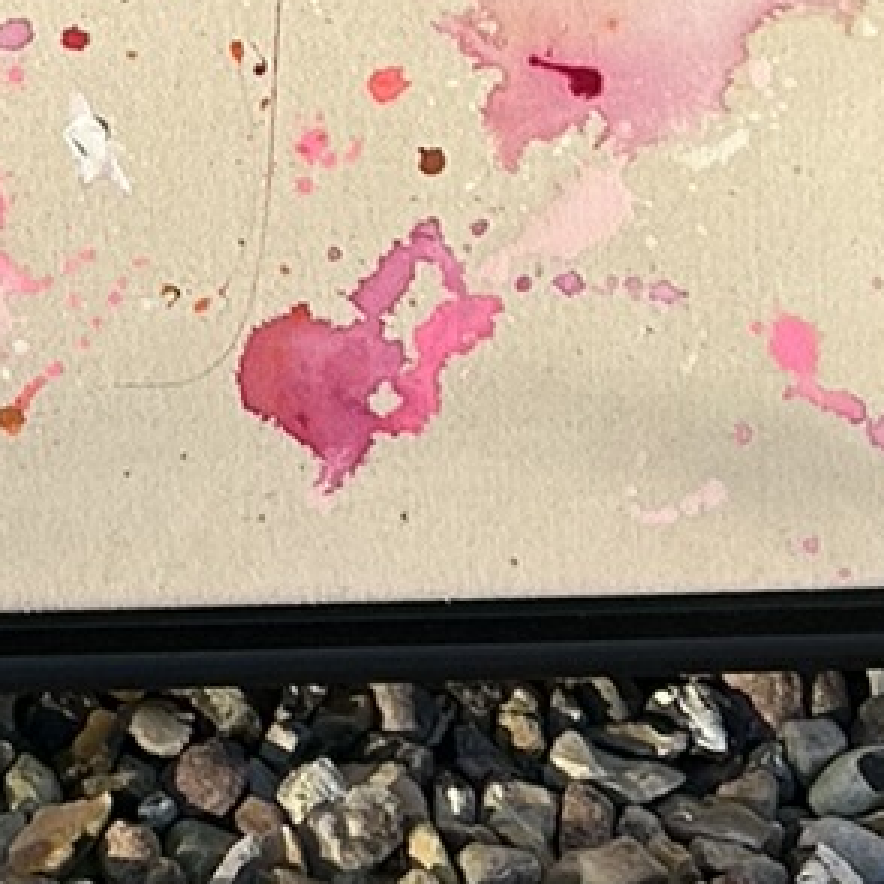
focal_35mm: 160
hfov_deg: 10.4
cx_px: -565
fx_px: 4623
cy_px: -929
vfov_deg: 10.1
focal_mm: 5.7
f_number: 1.5
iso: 50
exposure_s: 1/2632
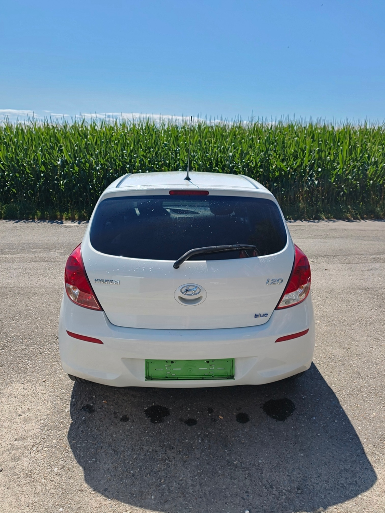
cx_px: 192
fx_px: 341
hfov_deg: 58.9
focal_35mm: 23
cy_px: 256
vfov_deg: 73.9
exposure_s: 1/1659
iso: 80
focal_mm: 6.75
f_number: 1.5
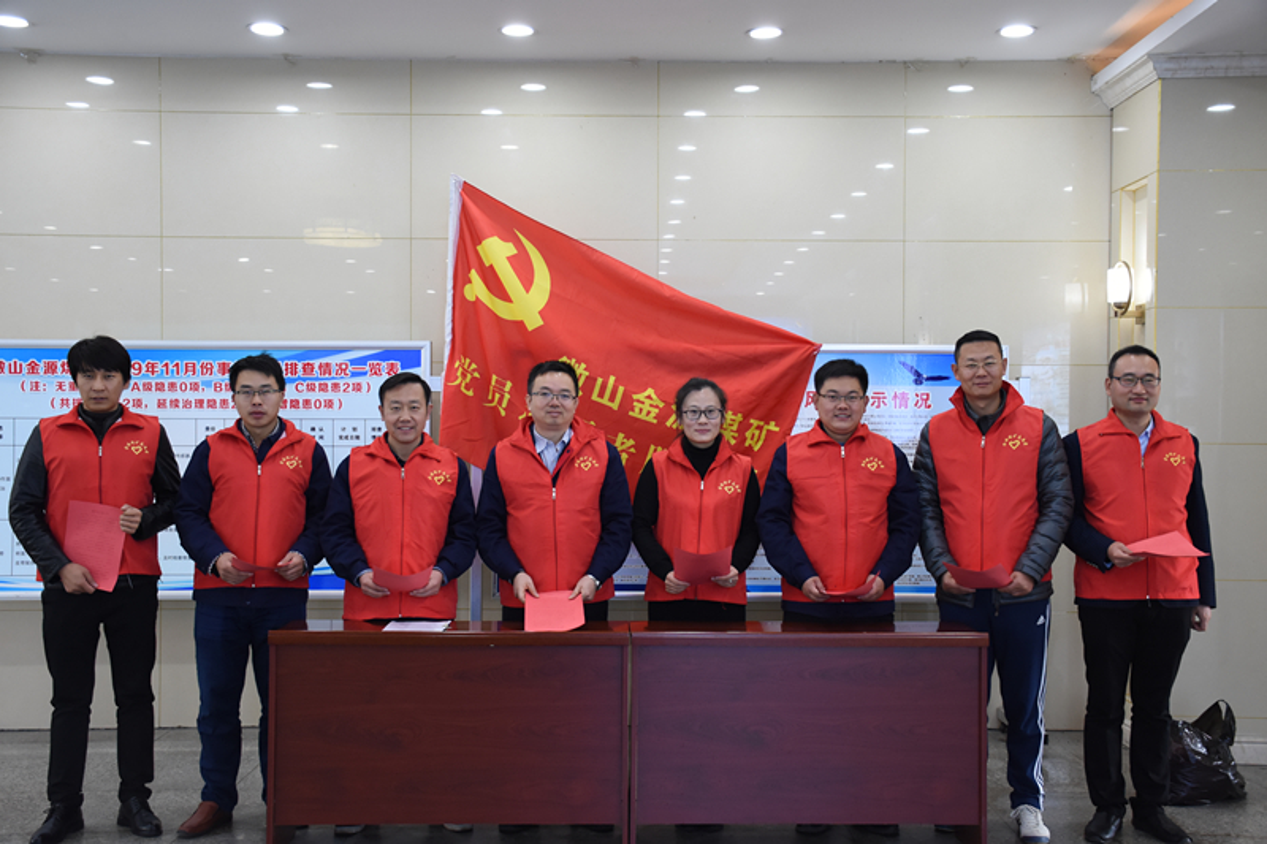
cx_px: 634
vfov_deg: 33.0
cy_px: 422
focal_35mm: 40
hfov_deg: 47.9
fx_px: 1425
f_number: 5
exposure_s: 1/100
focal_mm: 27
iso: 800
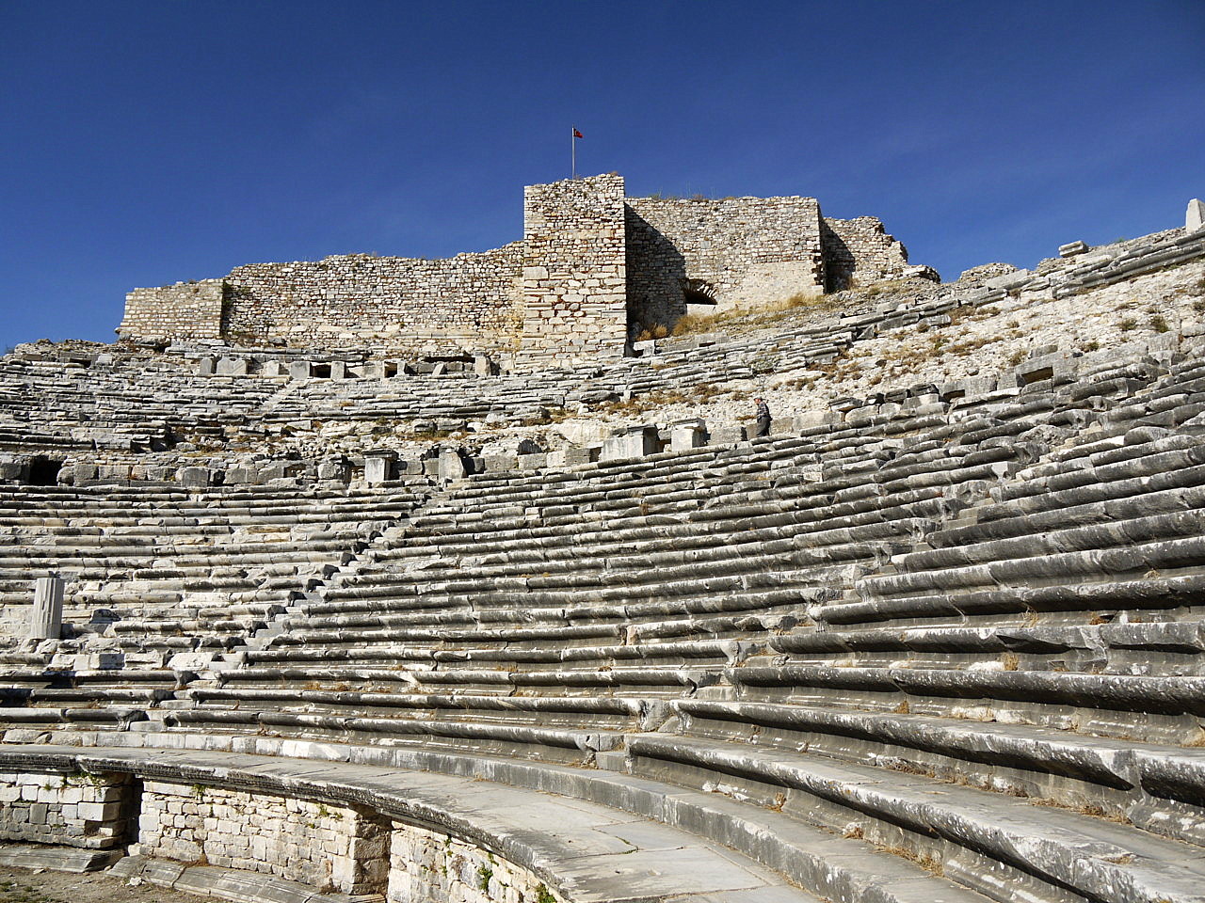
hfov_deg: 63.4
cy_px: 452
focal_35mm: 28
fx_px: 975
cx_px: 602
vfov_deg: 49.7
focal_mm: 14
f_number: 7.1
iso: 100
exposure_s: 1/250
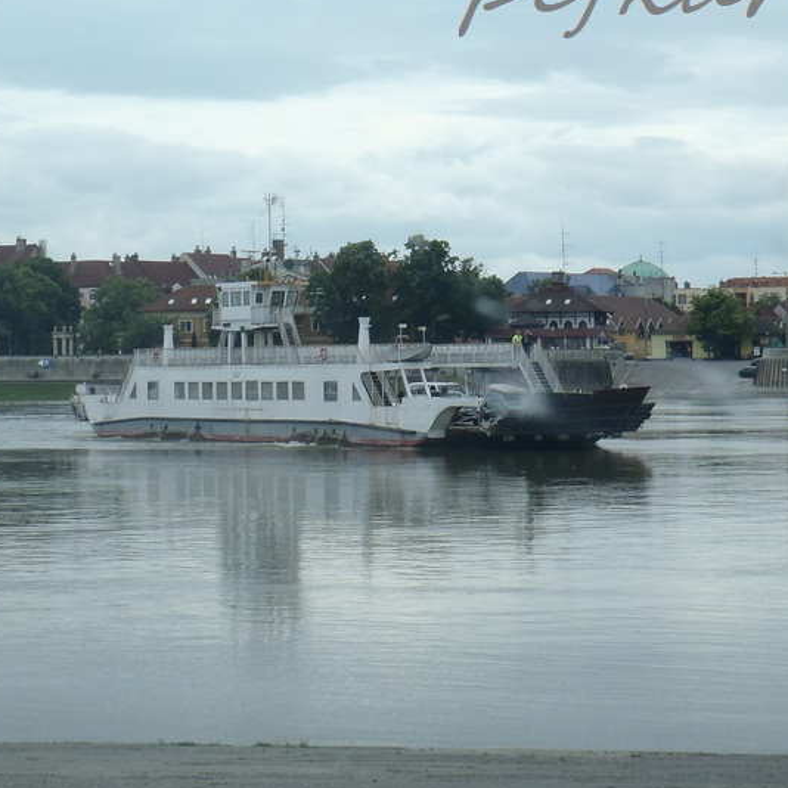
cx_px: 357
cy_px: 353
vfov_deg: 12.9
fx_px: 3477
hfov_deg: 12.9
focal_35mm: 135
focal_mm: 18.2
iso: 80
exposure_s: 1/200
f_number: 6.3
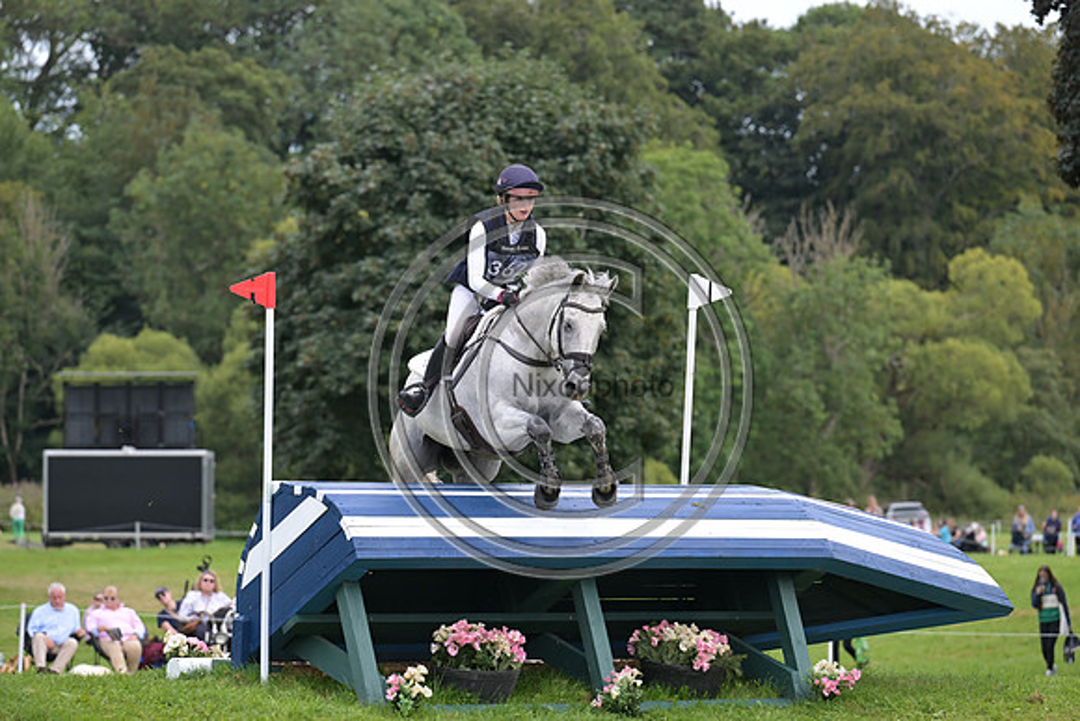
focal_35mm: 200
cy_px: 360
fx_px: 6001
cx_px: 540
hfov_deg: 10.3
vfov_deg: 6.9
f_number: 5.6
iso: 1000
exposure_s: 1/1250
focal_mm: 200
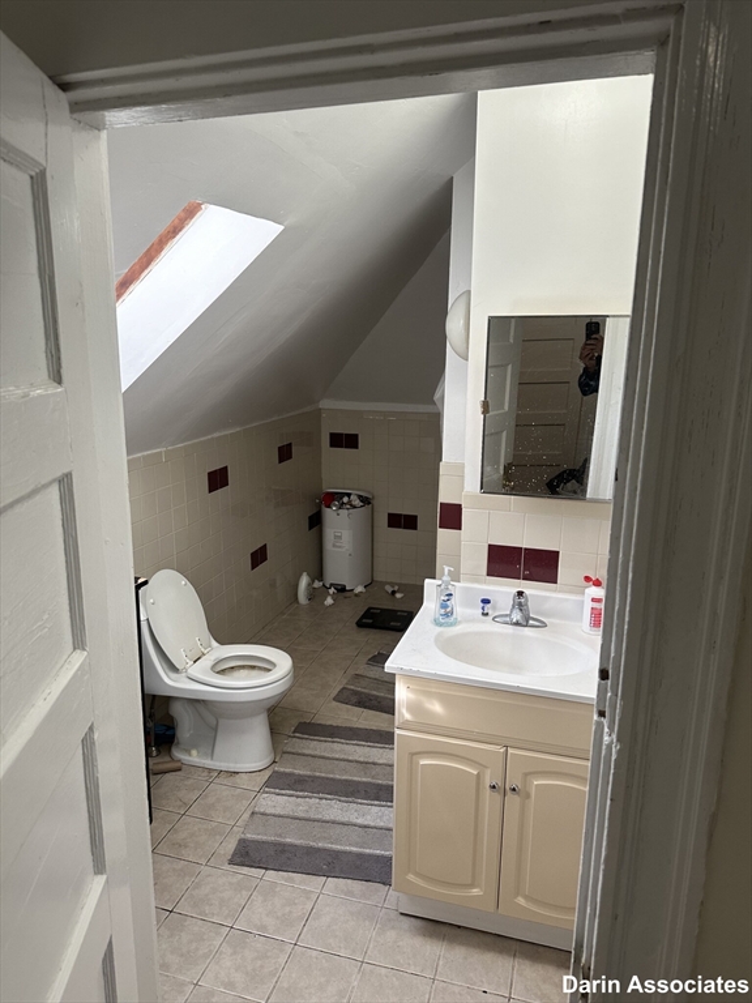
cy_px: 502
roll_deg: -1.5
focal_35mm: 24
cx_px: 376
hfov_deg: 56.8
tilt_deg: -13.4
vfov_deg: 71.6
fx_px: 695
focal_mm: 6.86
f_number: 1.78
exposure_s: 1/120
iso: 200
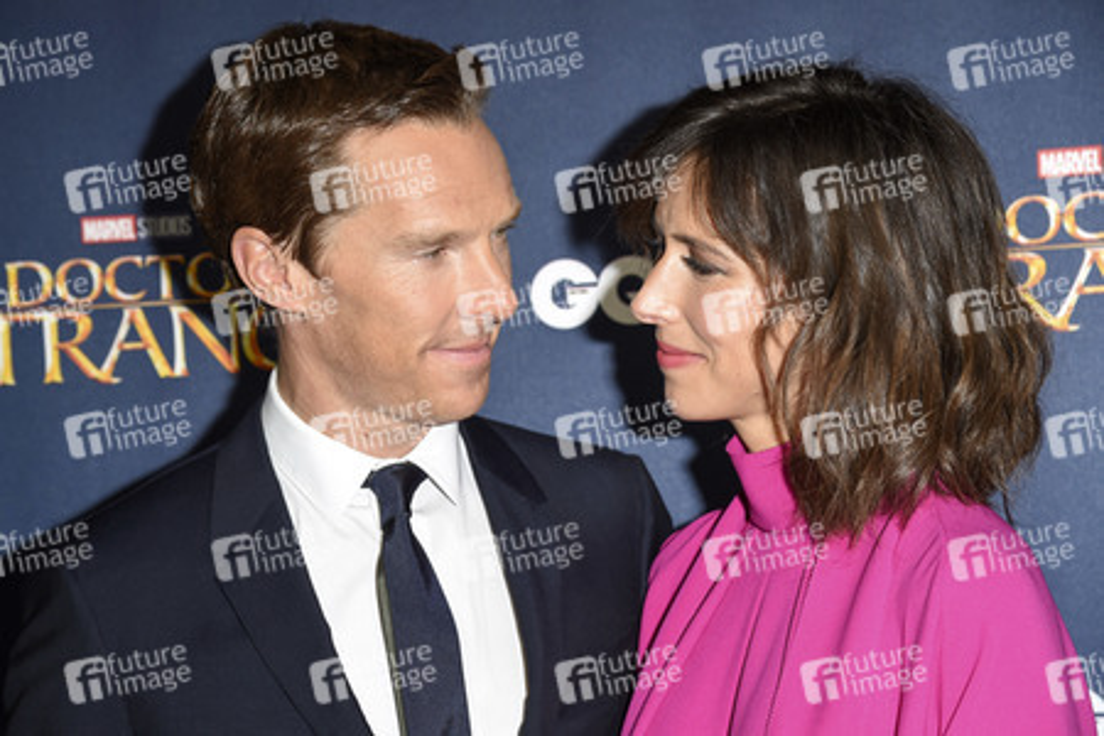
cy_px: 368
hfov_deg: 22.1
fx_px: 2821
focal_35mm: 92
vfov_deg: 14.9
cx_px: 552
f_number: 5.6
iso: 640
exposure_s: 1/250
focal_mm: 92
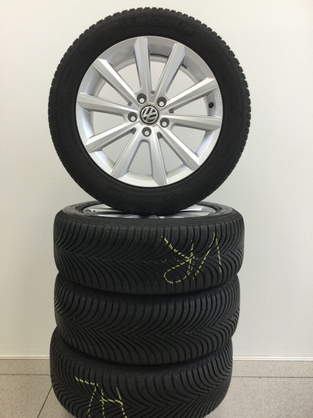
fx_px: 374
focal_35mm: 31
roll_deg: +0.4
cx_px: 156
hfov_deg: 45.4
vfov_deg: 58.4
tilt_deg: -8.7
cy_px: 209
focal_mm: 3.3
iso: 80
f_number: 2.4
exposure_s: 1/33
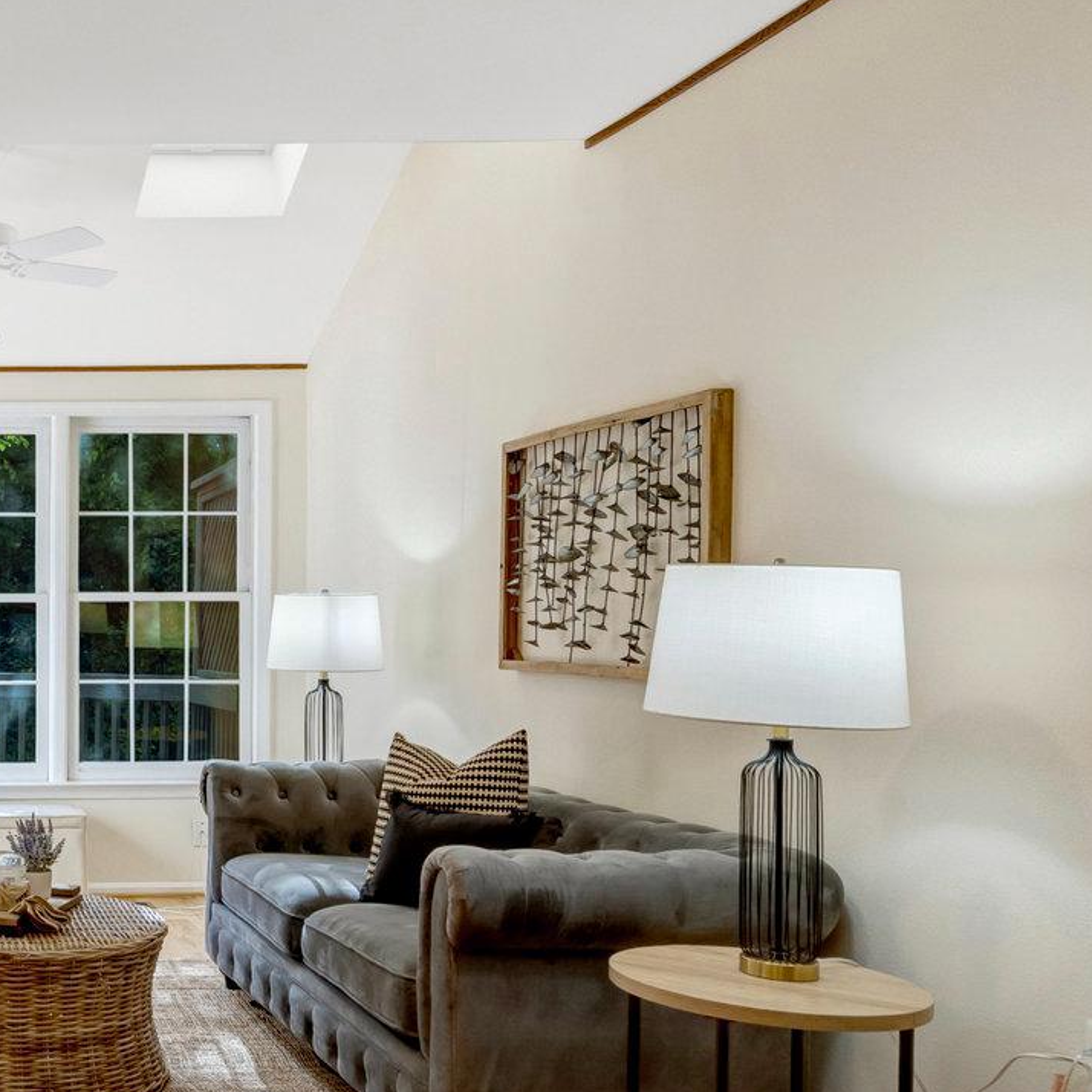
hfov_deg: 35.8
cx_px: -139
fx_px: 1392
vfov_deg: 42.6
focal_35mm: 39
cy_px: 661
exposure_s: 1/100
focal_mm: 16
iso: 1250
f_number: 8
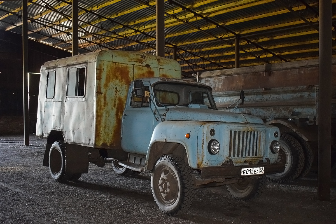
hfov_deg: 49.6
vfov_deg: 34.2
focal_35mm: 39
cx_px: 168
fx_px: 364
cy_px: 112
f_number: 4
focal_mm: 26
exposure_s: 1/60
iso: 2800
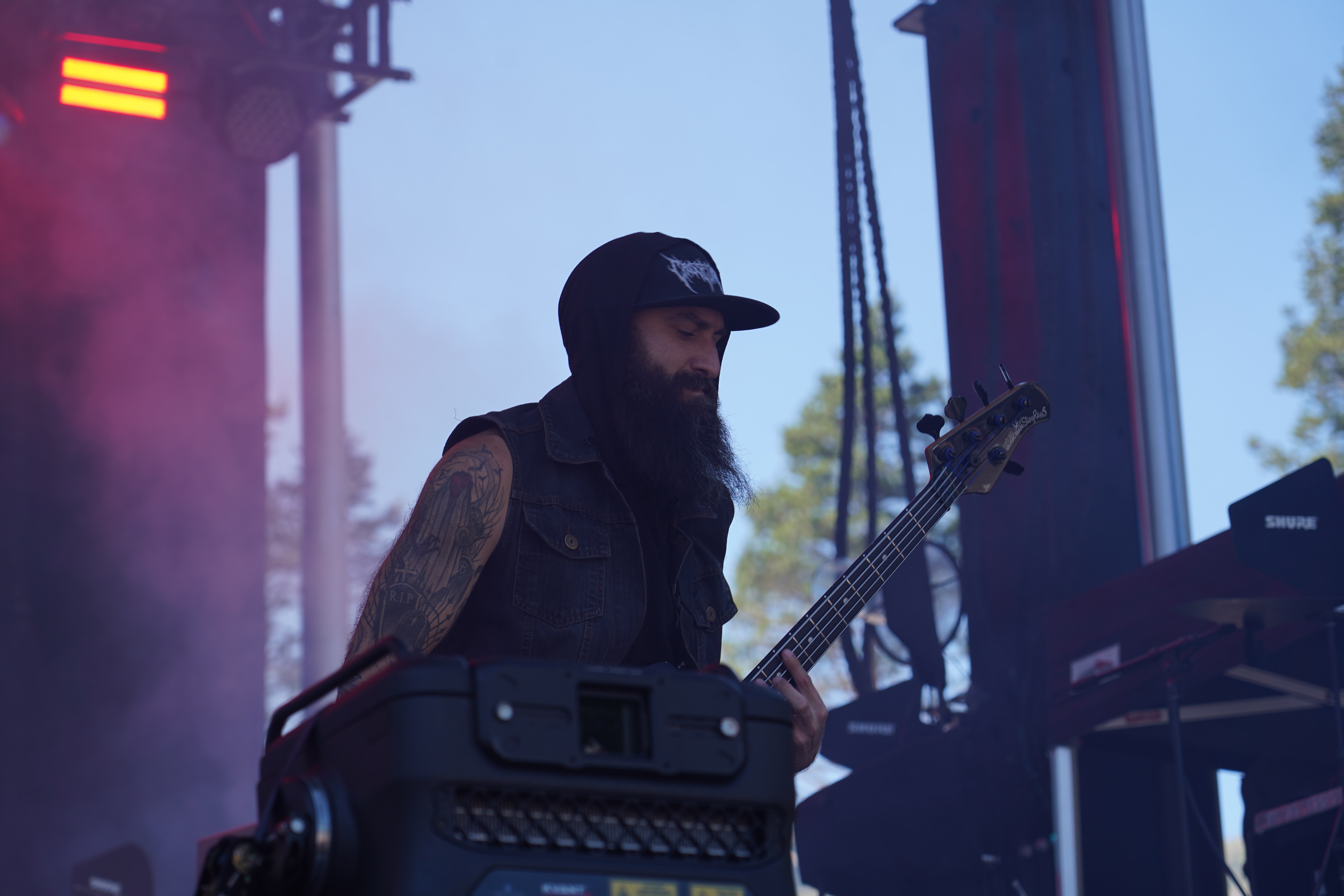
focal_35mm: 105
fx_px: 3920
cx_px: 672
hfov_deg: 19.5
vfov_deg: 13.0
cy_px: 448
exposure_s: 1/200
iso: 100
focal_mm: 105
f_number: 5
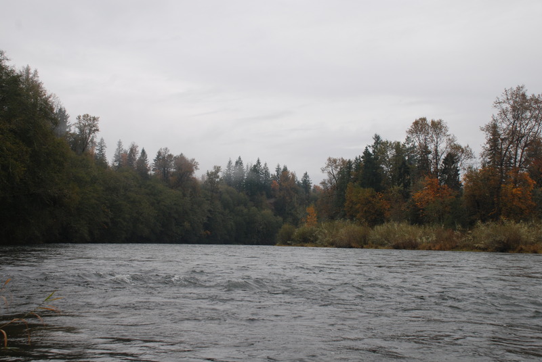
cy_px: 181
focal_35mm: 42
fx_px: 633
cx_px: 271
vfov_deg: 32.0
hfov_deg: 46.4
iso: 250
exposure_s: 1/200
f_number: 7.1
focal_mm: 28
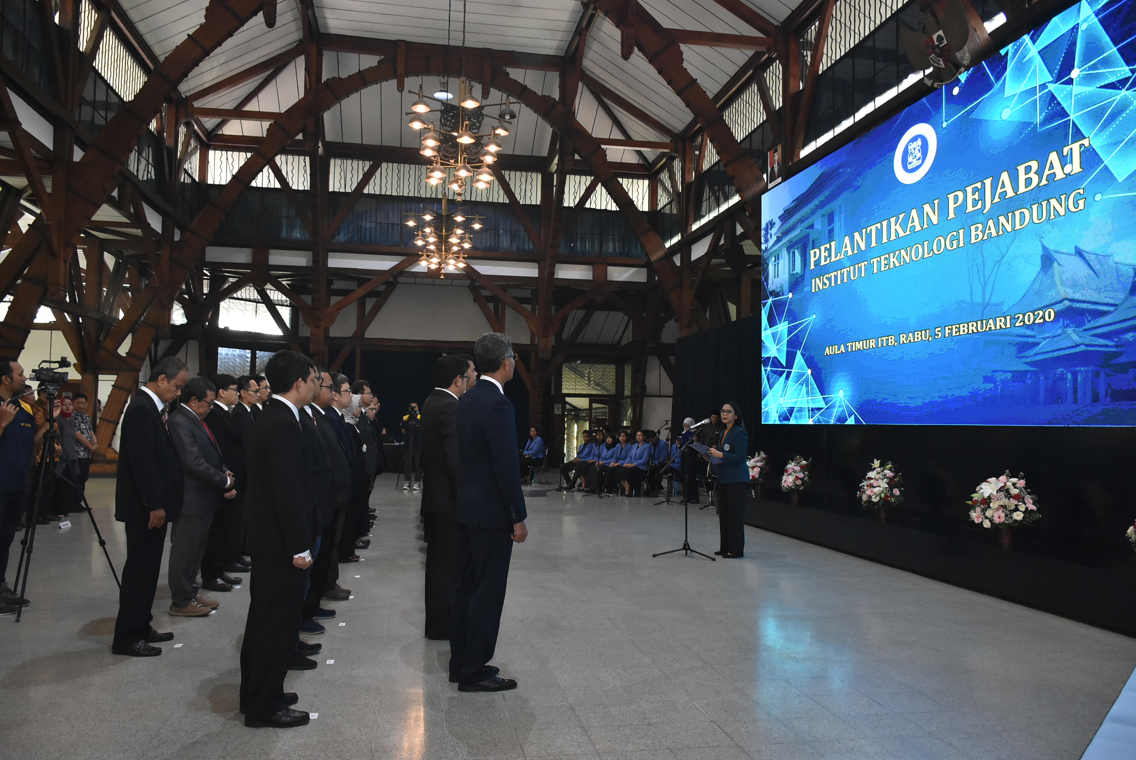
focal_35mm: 27
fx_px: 853
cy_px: 380
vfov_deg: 48.0
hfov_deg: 67.3
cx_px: 568
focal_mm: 18
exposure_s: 1/100
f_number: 4.5
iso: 2000
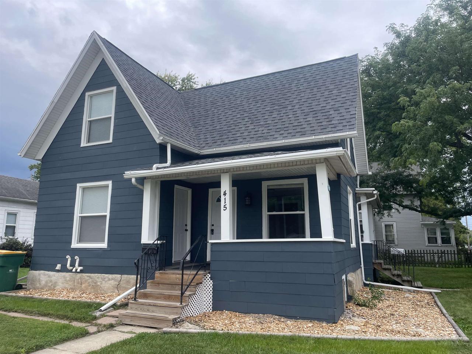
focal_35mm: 26
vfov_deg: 53.1
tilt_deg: +11.5
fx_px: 355
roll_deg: +0.9
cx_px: 236
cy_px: 177
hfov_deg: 67.3
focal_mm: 4.2
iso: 32
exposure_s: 1/910
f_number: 1.6
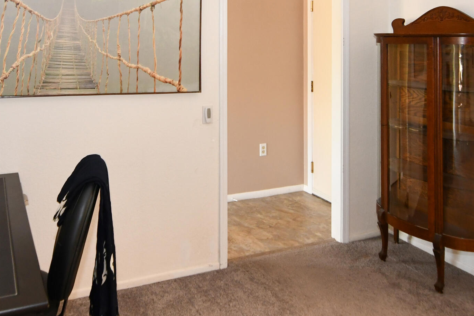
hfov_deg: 54.4
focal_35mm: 35
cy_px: 25
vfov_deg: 35.4
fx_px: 461
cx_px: 224
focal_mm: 11
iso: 800
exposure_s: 1/60
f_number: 4
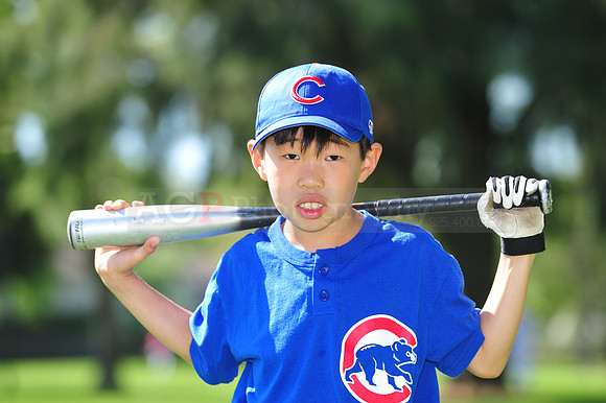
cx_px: 303
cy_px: 202
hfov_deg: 10.3
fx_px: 3365
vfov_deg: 6.9
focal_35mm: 200
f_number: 5.6
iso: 200
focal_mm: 200
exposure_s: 1/320
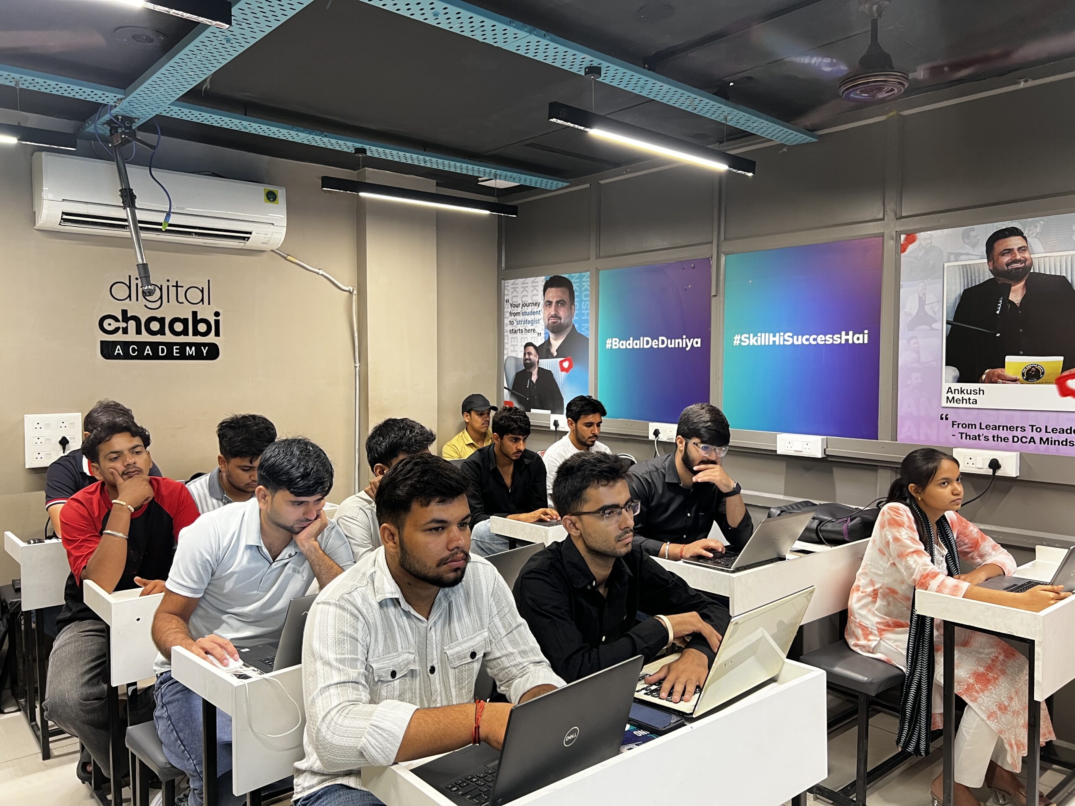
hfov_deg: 67.3
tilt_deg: -2.7
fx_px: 807
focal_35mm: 26
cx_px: 538
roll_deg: -0.5
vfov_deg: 53.1
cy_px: 403
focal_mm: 5.7
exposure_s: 1/50
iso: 100
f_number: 1.5
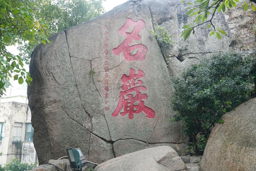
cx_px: 128
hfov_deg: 63.7
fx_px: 206
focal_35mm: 29
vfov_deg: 45.0
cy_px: 86
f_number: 4
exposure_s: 1/160
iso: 1600
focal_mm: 29
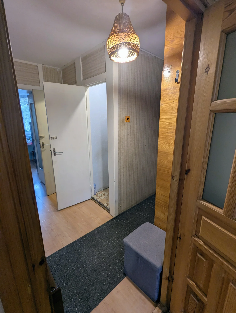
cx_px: 118
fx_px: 145
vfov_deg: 94.4
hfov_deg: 78.2
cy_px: 156
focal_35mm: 16
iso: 83
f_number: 2.2
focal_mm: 2.35
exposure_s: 1/25
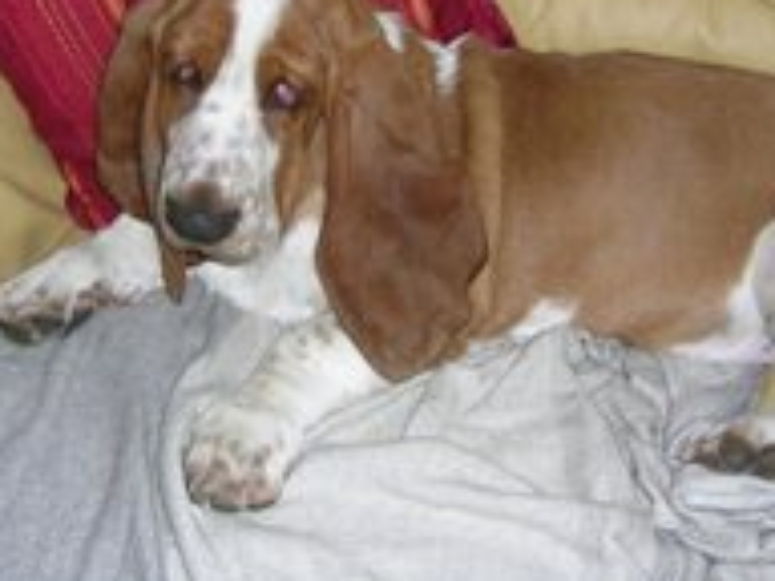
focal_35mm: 64
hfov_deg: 30.3
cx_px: 400
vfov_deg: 22.8
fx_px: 1433
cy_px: 196
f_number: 2.8
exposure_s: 1/60.1
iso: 50
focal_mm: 5.4
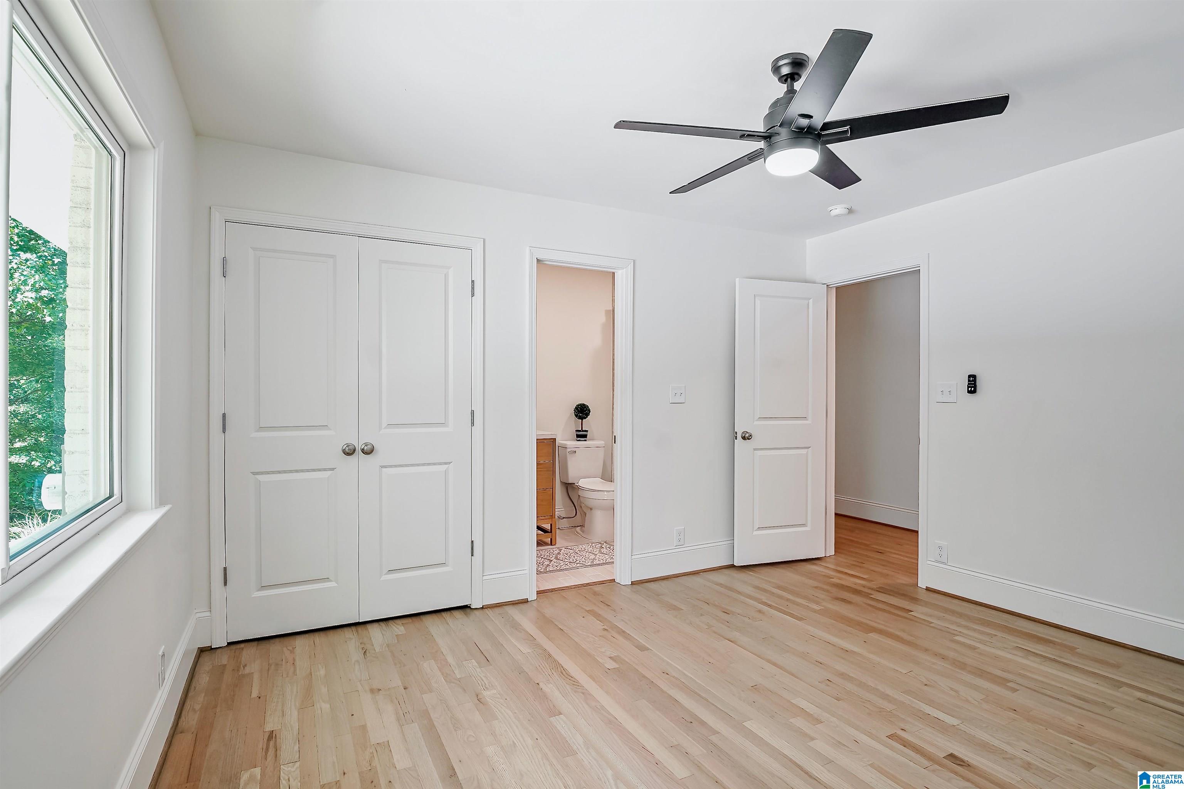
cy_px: 394
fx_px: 526
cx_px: 592
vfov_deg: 73.7
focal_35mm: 16
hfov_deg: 96.7
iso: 200
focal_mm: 11
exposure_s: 1/5
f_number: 9
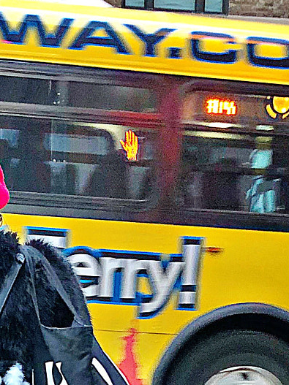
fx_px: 947
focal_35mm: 85
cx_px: 99
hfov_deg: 17.3
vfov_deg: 21.3
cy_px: 474
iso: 40
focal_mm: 4
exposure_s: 1/30
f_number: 1.8
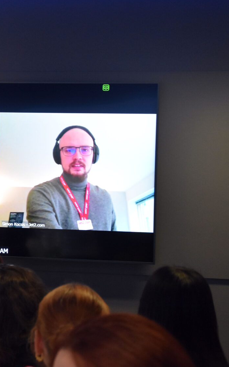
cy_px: 170
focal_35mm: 118
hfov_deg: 10.9
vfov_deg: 17.7
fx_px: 1178
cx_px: -44
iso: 2000
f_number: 4.8
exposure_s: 1/60
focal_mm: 45
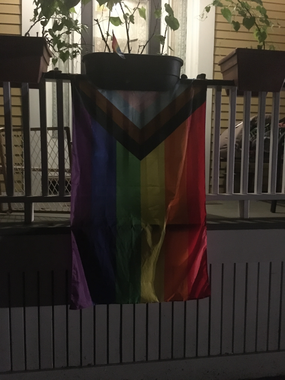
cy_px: 190
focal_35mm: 29
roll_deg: -0.5
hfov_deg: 48.2
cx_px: 142
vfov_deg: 61.7
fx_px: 318
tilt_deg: -5.5
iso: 1000
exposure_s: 1/15
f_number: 2.2
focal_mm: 4.15
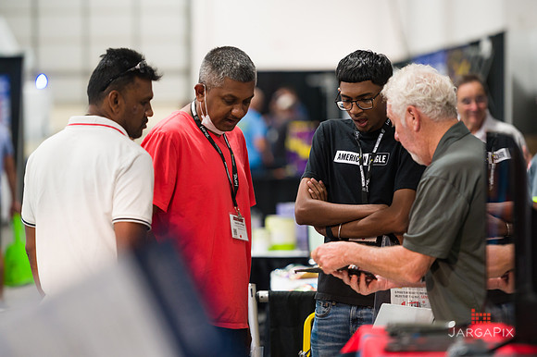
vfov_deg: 7.6
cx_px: 268
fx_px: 2683
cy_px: 178
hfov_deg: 11.4
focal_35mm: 180
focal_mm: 180
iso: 1600
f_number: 3.2
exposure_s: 1/125
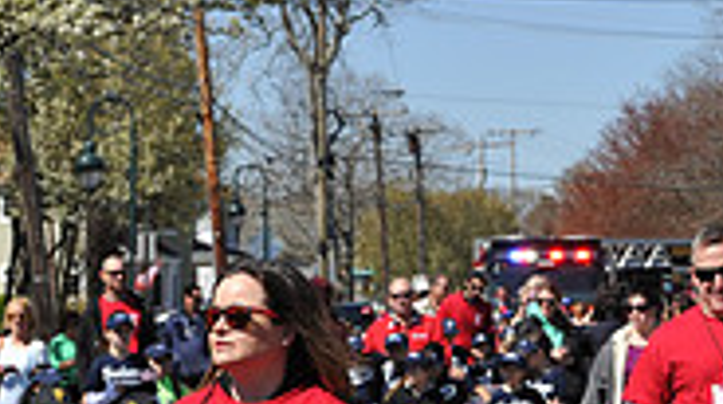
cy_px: 741
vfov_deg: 6.5
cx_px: 196
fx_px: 3485
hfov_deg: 11.8
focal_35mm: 182
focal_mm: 55
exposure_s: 1/1000
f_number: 5
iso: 200
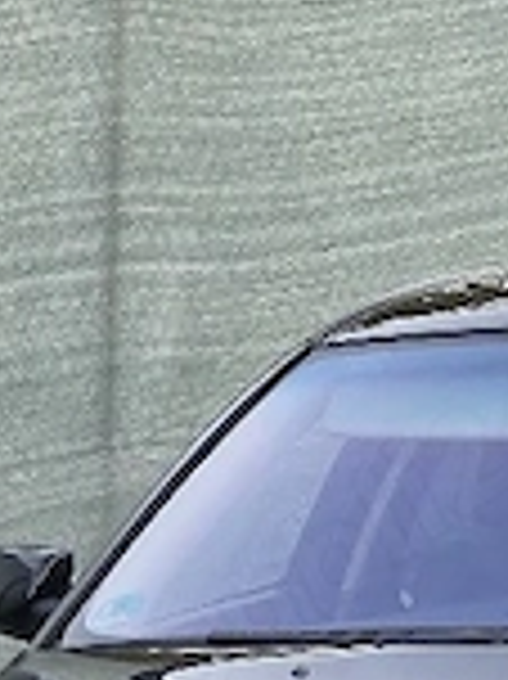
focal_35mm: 609
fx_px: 11933
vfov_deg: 3.3
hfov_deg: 2.4
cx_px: 611
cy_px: 599
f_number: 2.9
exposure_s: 1/101
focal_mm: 18.6
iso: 320
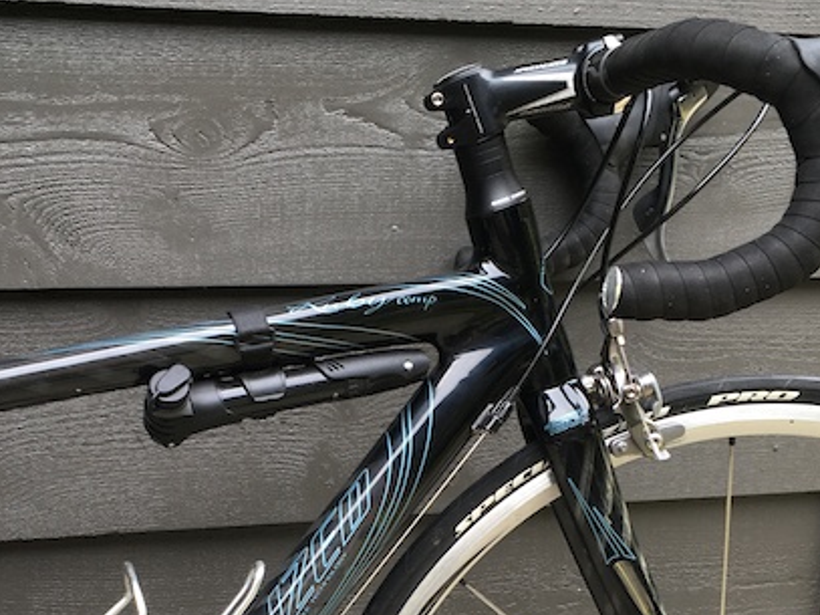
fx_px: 1350
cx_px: 375
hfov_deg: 33.8
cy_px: 567
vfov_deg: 24.8
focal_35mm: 57
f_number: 2.2
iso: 25
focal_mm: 4.15
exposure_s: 1/120
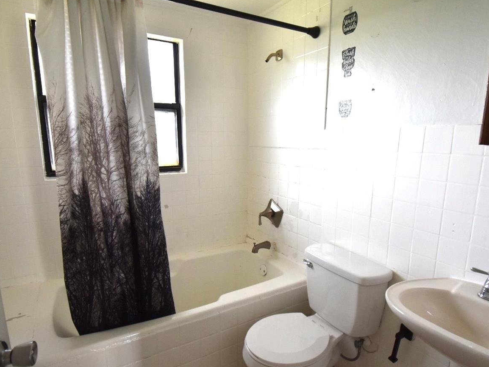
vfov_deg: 65.7
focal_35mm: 20
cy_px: 207
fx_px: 282
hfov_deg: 81.7
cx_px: 239
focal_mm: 10
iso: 400
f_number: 5
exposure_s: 1/100
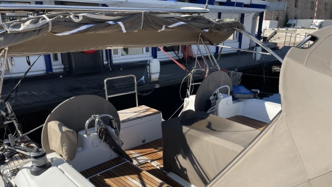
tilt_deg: -17.8
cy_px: 118
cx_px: 168
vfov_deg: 39.9
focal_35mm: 29
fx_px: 255
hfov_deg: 66.1
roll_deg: -0.7
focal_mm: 4.2
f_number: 1.6
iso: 32
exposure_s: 1/3125
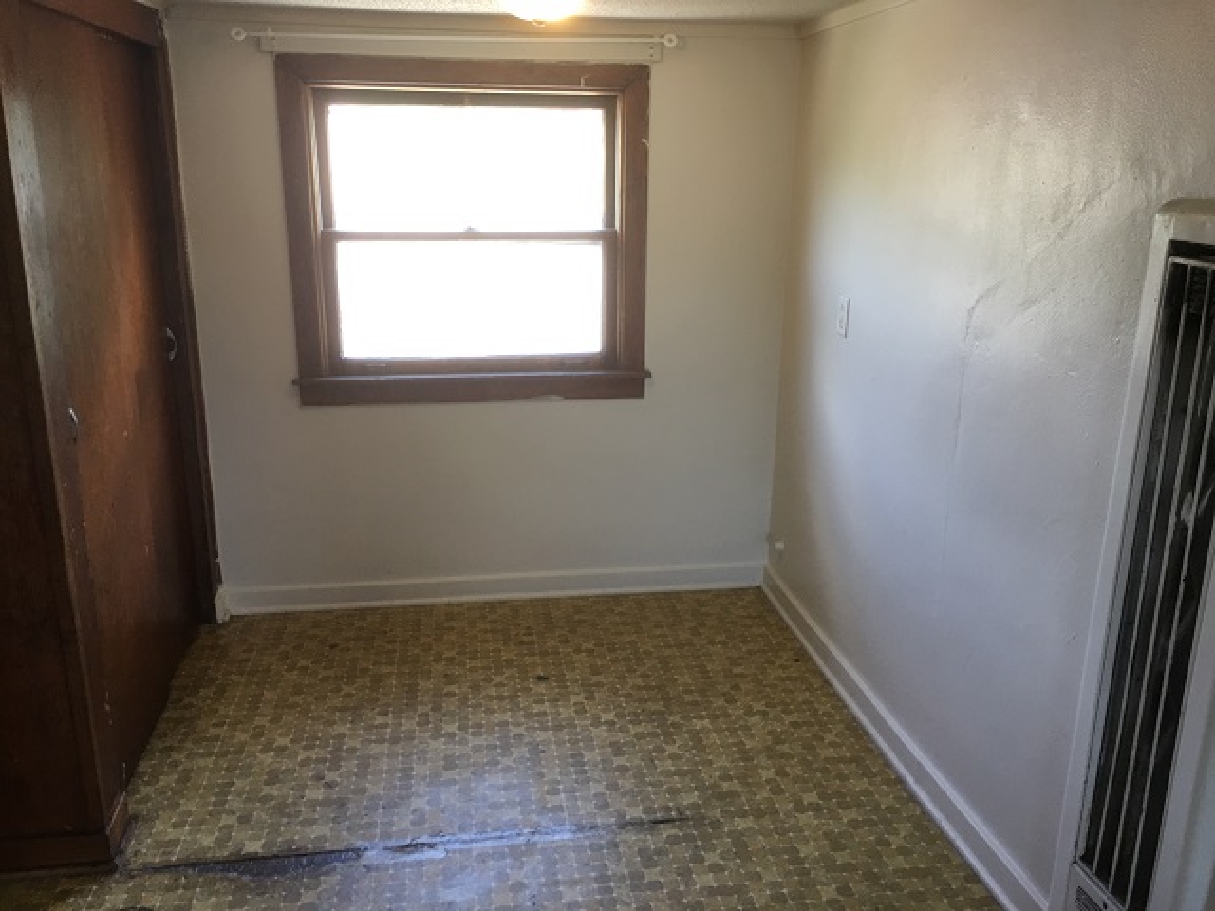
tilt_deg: -14.9
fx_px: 1018
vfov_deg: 48.2
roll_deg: -1.2
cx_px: 608
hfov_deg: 61.7
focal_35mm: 29
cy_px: 456
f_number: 2.2
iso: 40
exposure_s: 1/30
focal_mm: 4.15
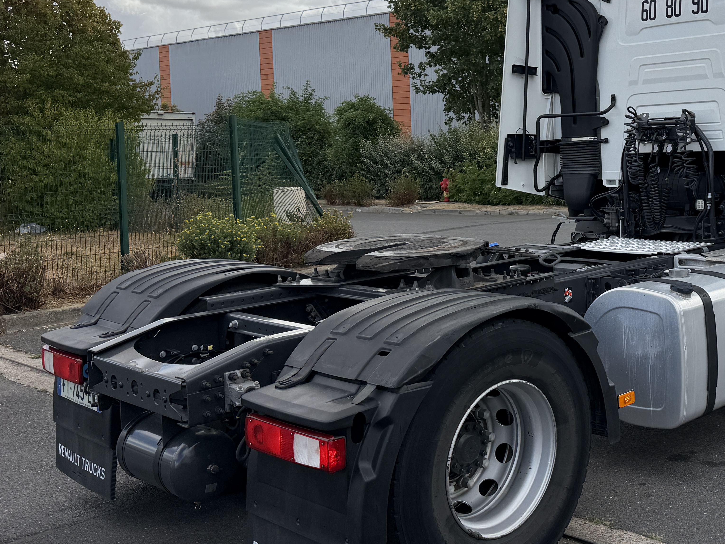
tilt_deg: -1.1
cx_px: 611
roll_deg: +1.8
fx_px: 943
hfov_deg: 39.9
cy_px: 180
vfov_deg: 31.9
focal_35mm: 45
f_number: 1.78
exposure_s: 1/4167
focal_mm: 6.76
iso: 80
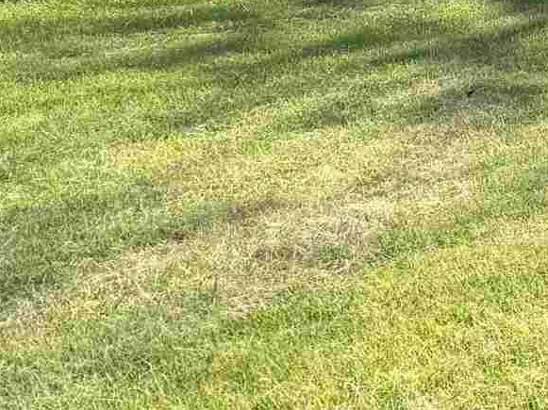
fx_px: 2009
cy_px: -298
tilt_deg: -1.0
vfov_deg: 11.0
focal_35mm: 127
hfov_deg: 11.9
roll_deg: -0.3
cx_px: 1389
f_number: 1.78
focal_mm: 6.76
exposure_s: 1/3584
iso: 80
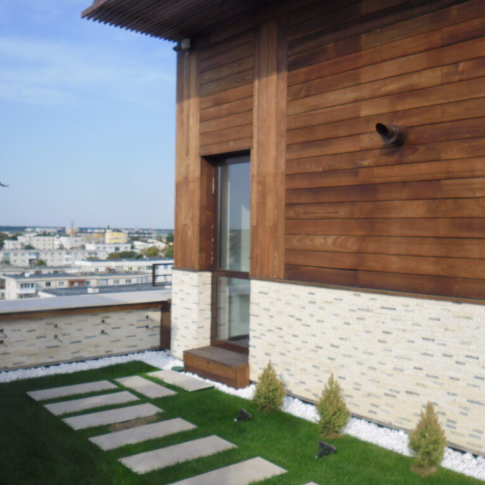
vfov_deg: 43.9
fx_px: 602
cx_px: 248
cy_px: 242
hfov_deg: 43.9
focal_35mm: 38
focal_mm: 5.7
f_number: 3.7
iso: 80
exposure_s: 1/663
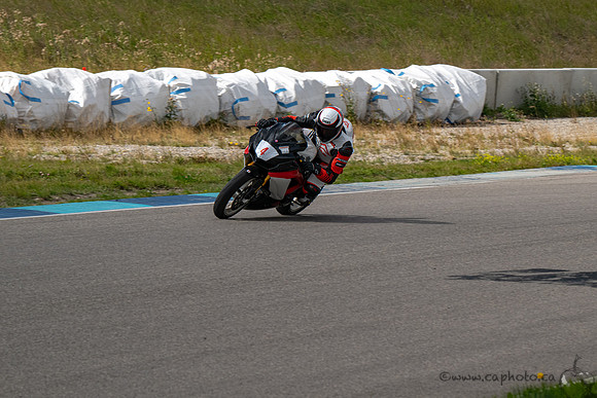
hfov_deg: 9.0
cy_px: 191
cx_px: 378
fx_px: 3781
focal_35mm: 228
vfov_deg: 6.0
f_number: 11
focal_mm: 180
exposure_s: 1/800
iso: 450
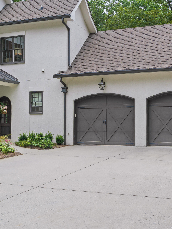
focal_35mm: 45
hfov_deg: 31.3
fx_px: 298
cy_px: 115
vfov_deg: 42.1
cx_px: 139
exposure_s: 1/1000
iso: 320
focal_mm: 31
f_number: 7.1
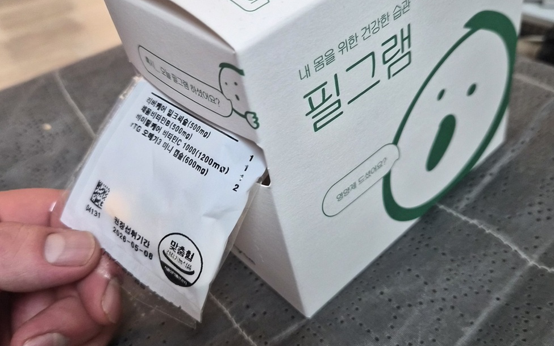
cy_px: 172
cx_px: 281
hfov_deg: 58.2
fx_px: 498
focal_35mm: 33
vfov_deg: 38.3
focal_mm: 5.4
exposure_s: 1/120
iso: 400
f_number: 1.8
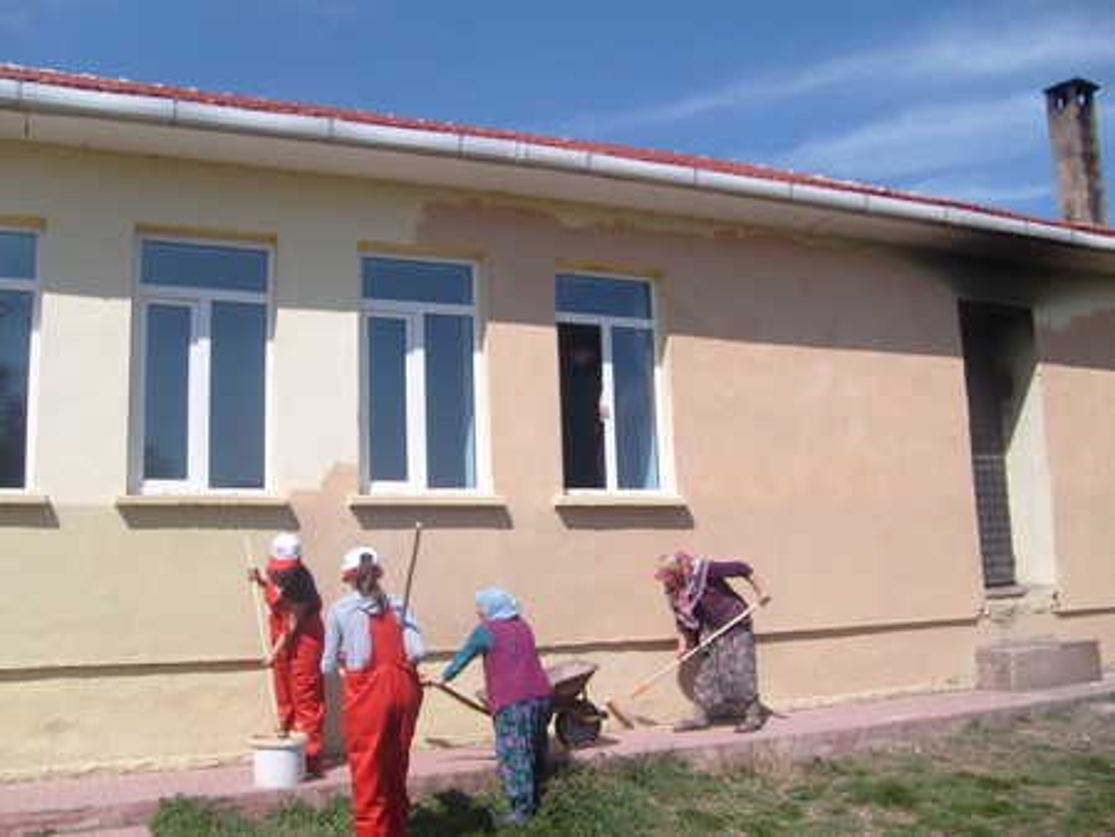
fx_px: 1128
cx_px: 558
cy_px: 418
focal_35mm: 35
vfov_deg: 40.7
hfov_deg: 52.6
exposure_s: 1/350
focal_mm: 5.8
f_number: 7.1
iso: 80
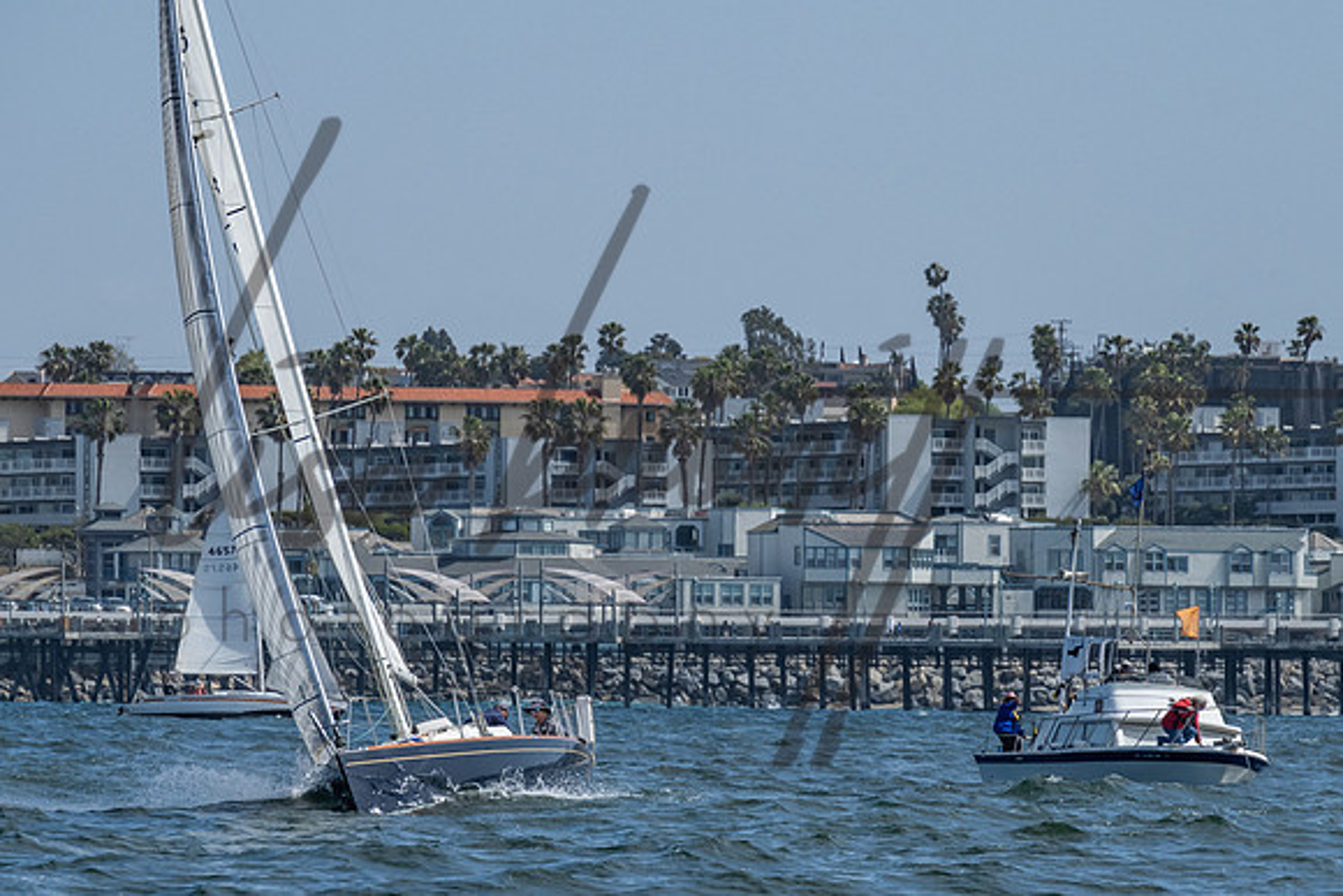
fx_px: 15210
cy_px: 516
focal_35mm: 408
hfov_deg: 5.1
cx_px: 687
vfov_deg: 3.4
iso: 200
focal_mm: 200
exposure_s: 1/2000
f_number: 6.3
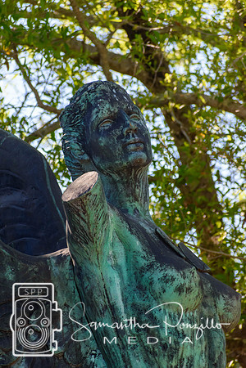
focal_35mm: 450
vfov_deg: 4.6
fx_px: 4612
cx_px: 123
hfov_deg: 3.1
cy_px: 184
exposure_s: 1/1000
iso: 800
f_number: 6.3
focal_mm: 300
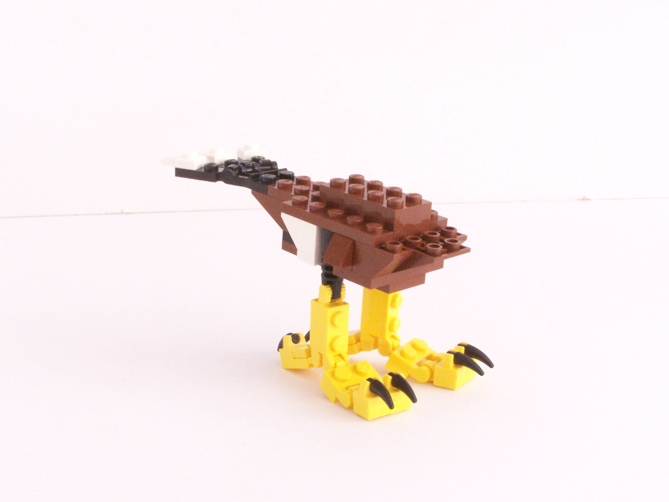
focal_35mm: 59
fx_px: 1140
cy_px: 251
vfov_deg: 24.8
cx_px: 334
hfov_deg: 32.7
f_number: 8
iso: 400
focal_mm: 9.8
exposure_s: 1/8
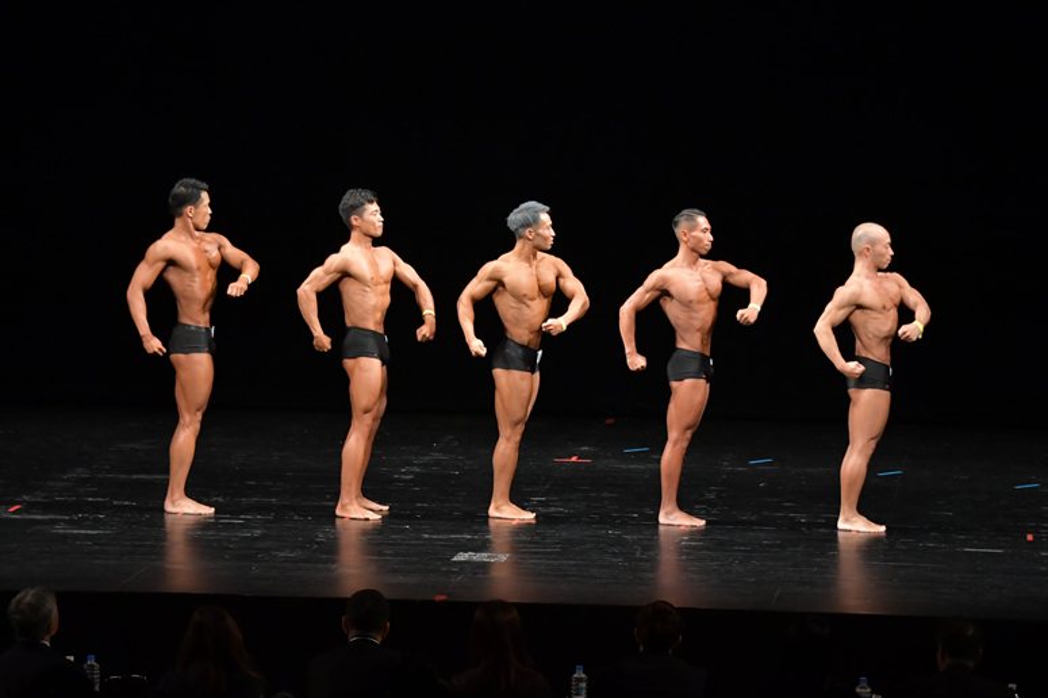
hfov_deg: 13.7
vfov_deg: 9.1
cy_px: 349
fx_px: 4365
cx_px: 524
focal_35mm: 150
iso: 3200
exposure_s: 1/400
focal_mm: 100
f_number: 5.6
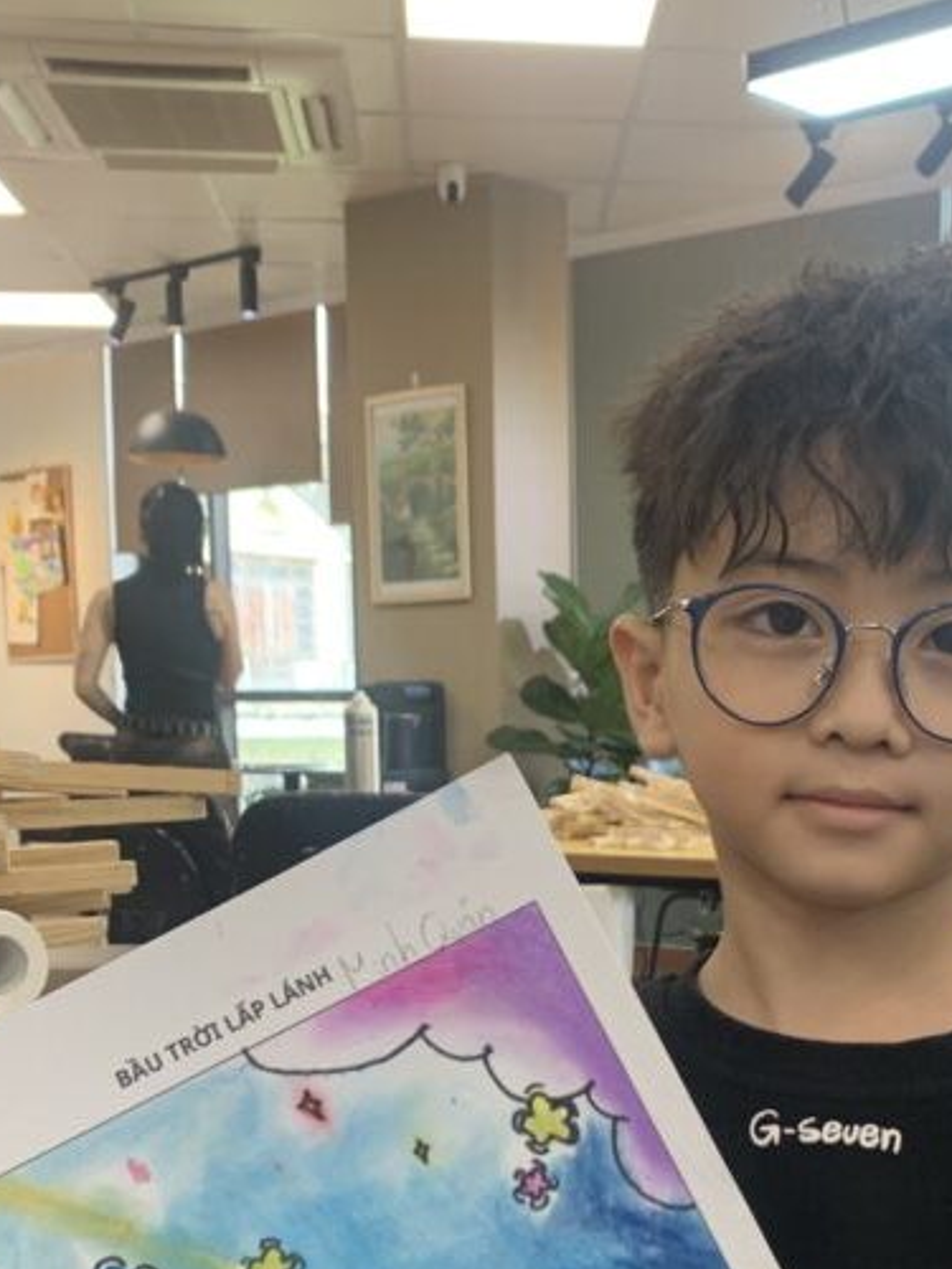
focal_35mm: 52
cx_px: 675
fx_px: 1907
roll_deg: -0.4
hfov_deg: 27.8
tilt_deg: -8.6
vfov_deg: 35.6
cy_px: 1023
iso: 100
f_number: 1.8
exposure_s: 1/121
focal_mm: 4.25
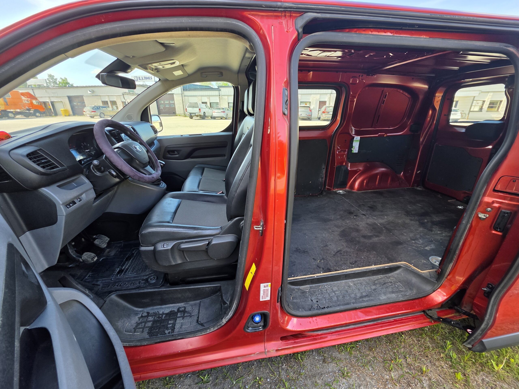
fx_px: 195
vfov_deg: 89.9
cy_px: 194
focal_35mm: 13
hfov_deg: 106.2
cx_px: 260
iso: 16
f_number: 1.9
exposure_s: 1/112
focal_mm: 2.2
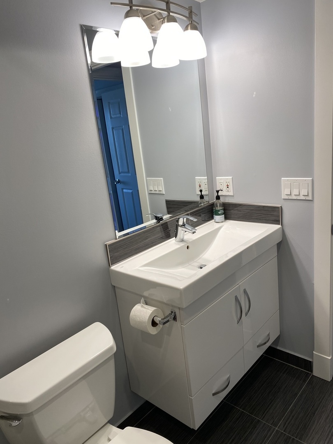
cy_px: 222
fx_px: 333
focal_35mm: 26
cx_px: 166
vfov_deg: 67.3
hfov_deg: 53.1
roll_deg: +6.8
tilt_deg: -13.8
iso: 64
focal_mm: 4.25
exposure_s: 1/120
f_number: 1.8
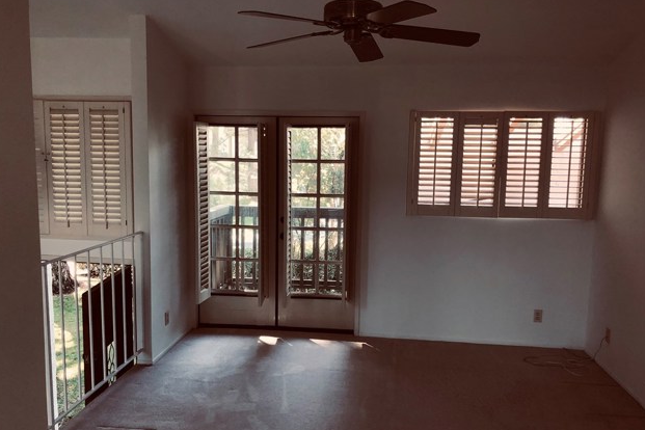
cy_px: 221
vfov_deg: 43.6
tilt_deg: -7.1
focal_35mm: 30
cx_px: 318
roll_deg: -0.9
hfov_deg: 61.9
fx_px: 537
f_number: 1.8
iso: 40
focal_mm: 4
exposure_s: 1/120
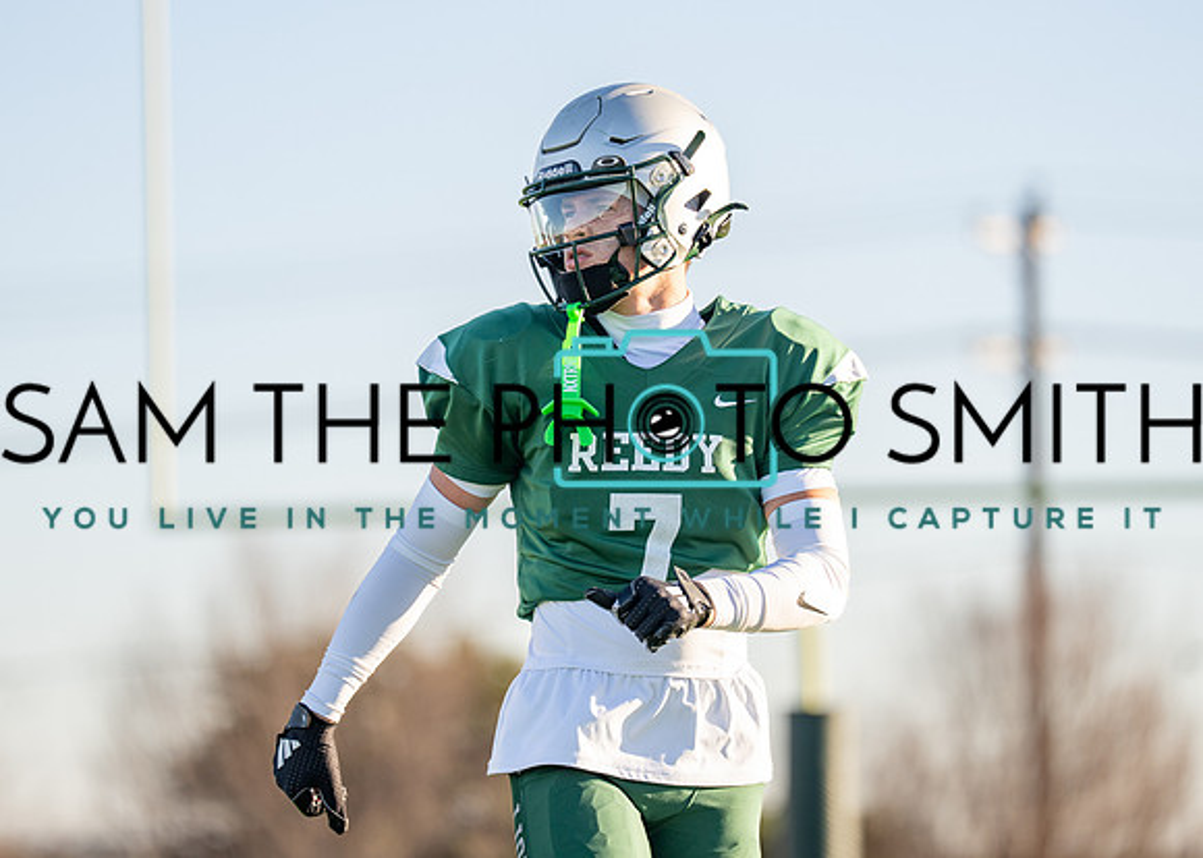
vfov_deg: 6.3
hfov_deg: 8.8
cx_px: 579
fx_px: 7790
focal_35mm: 228
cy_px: 328
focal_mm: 175
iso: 320
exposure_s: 1/2000
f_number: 2.8
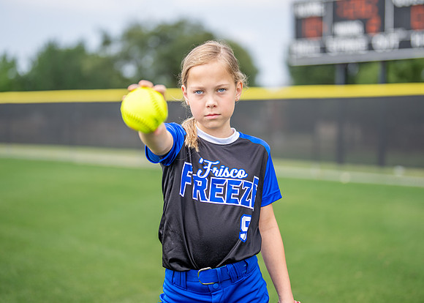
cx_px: 225
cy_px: 136
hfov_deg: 32.3
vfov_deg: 23.3
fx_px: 732
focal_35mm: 61
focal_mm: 50
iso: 100
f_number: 1.2
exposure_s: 1/4000
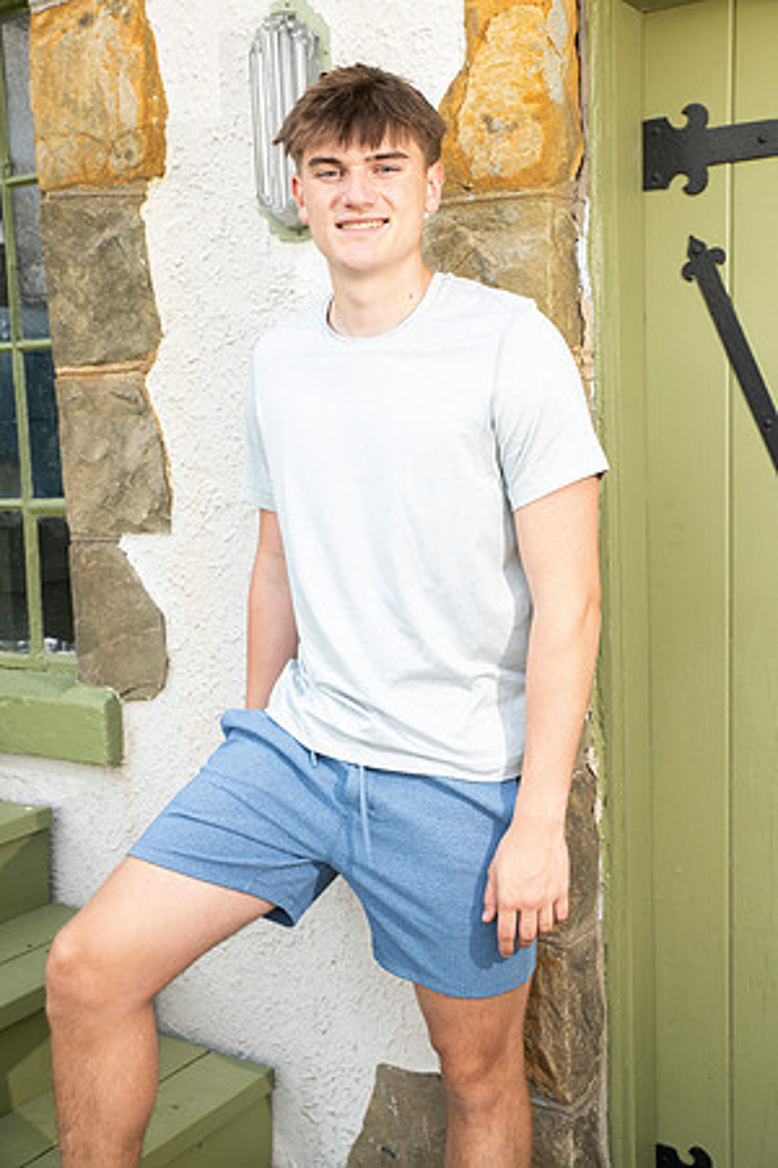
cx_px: 389
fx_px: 1361
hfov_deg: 31.9
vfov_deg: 46.4
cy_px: 584
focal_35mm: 42
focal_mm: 42
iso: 320
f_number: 5.6
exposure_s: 1/160
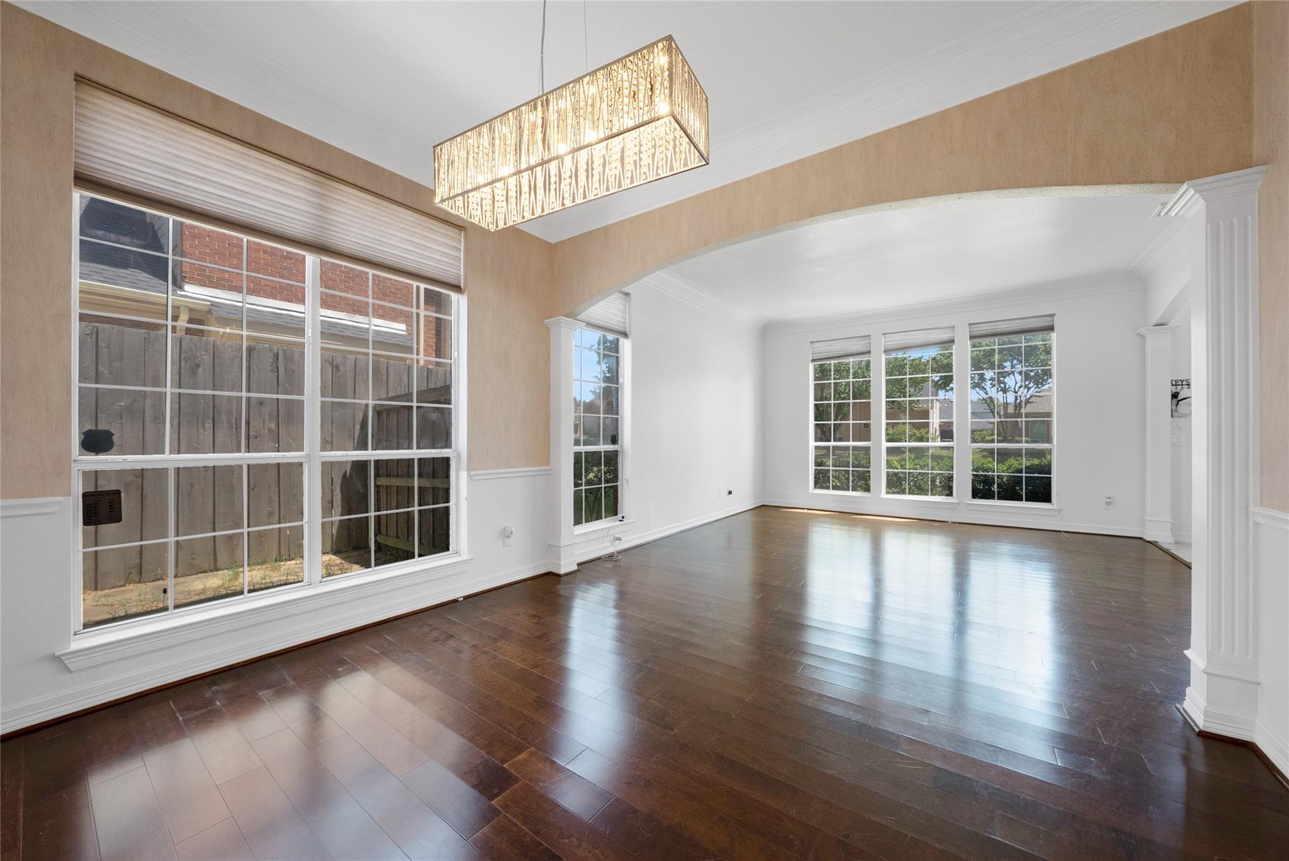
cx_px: 644
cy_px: 430
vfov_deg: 90.1
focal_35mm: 12
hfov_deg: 112.6
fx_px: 430
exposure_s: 1/100
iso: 640
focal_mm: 12
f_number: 9
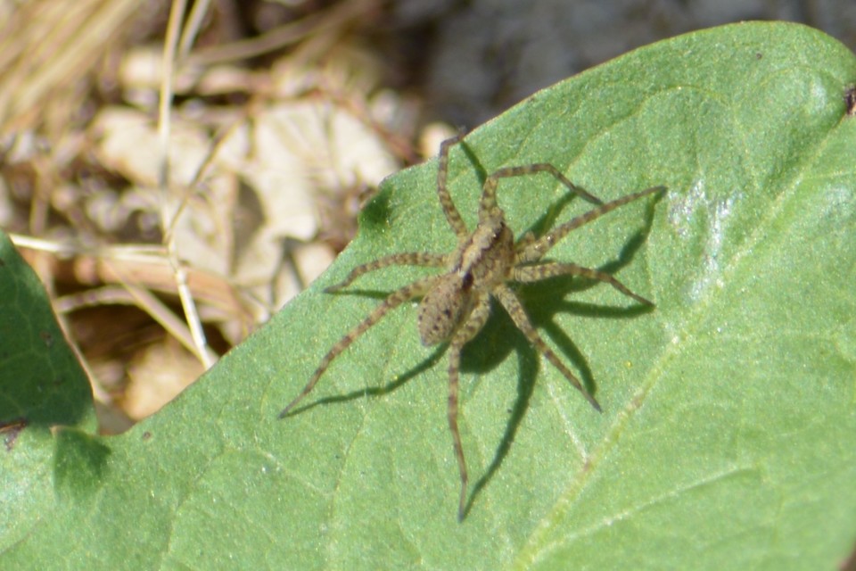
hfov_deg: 4.6
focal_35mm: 450
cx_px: 428
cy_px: 286
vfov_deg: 3.1
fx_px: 10699
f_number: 8
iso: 100
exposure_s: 1/200
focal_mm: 300
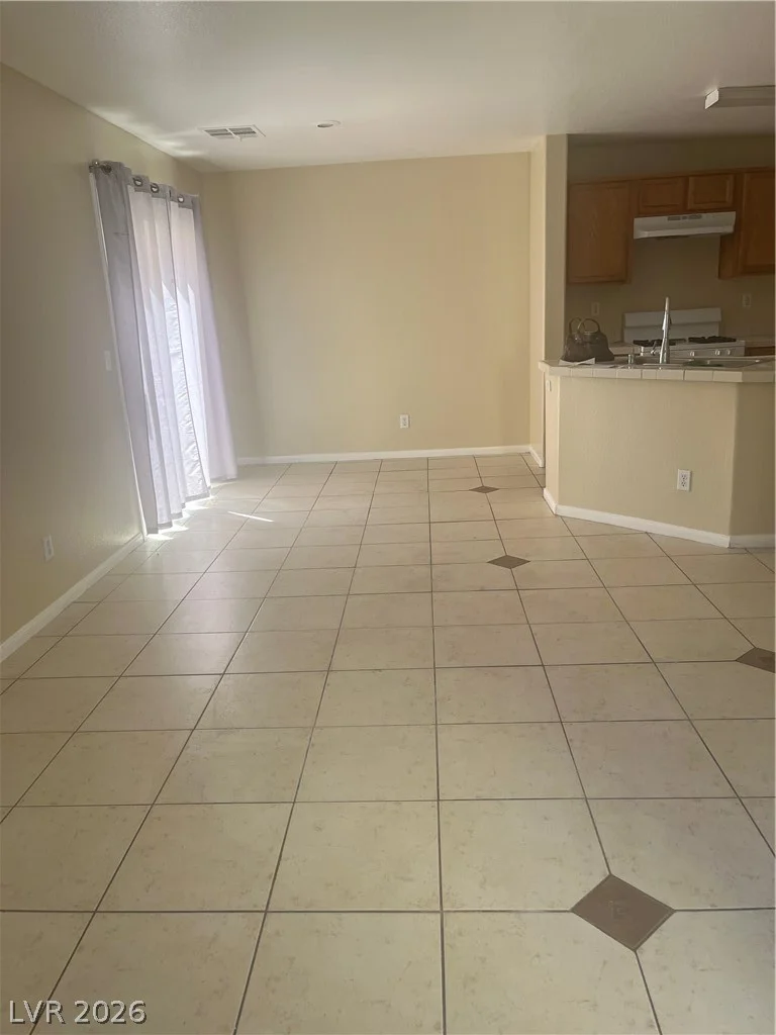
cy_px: 518
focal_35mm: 26
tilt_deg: -16.1
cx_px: 388
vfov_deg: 67.3
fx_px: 777
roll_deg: +3.4
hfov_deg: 53.1
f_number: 1.6
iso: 64
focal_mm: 5.1
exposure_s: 1/144
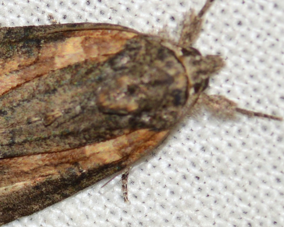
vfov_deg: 6.2
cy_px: 117
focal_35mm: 248
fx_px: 2085
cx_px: 64
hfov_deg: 7.8
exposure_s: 1/200
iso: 100
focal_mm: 100
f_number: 13
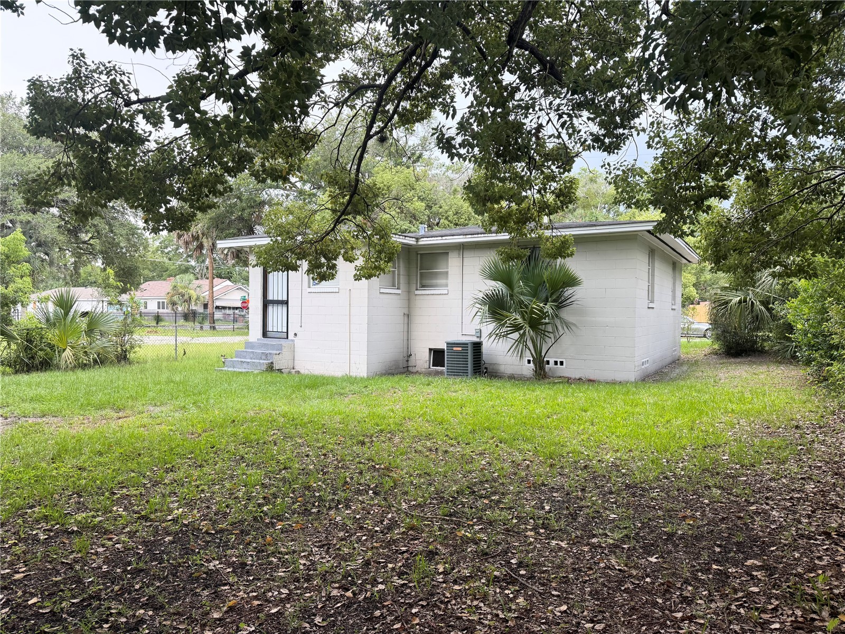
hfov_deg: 71.6
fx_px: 586
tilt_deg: -1.3
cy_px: 317
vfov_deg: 56.8
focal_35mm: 24
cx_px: 422
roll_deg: -0.2
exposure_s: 1/121
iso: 125
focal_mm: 6.76
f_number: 1.78
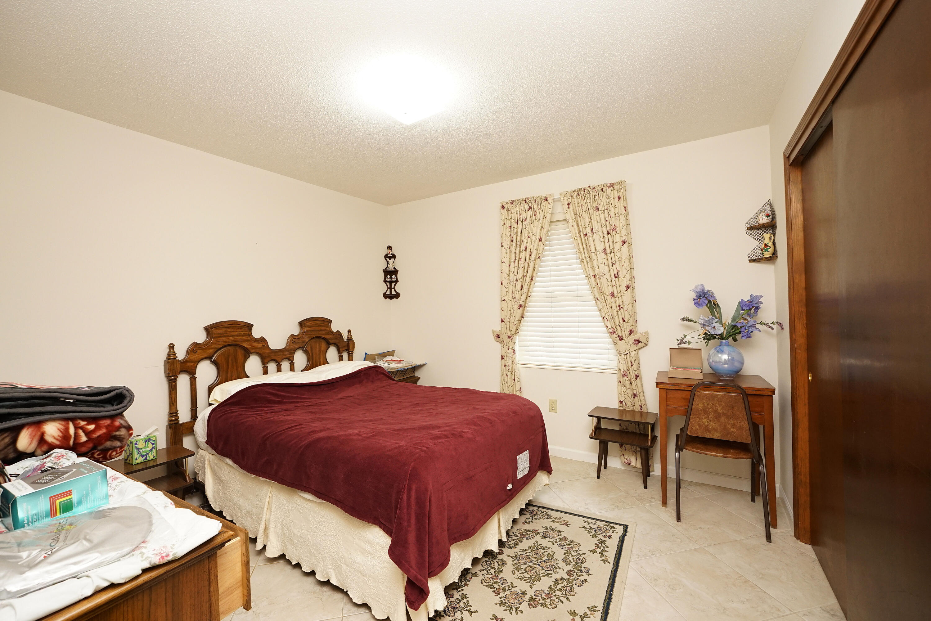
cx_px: 466
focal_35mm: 15
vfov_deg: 77.3
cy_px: 310
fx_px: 388
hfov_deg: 100.4
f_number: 4
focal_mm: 10
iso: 640
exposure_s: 1/60
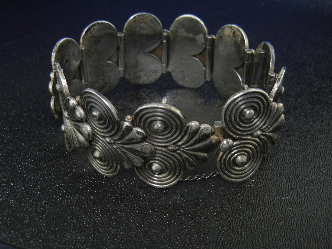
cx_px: 166
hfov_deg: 42.1
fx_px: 432
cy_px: 124
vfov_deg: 32.2
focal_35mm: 45
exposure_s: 1/30
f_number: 7.6
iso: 800
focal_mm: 8.1
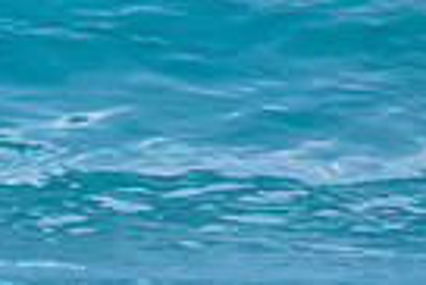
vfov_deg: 0.4
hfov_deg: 0.6
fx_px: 40276
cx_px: -56
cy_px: -205
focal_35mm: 3400
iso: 2500
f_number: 6.3
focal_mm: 800
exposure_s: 1/2000
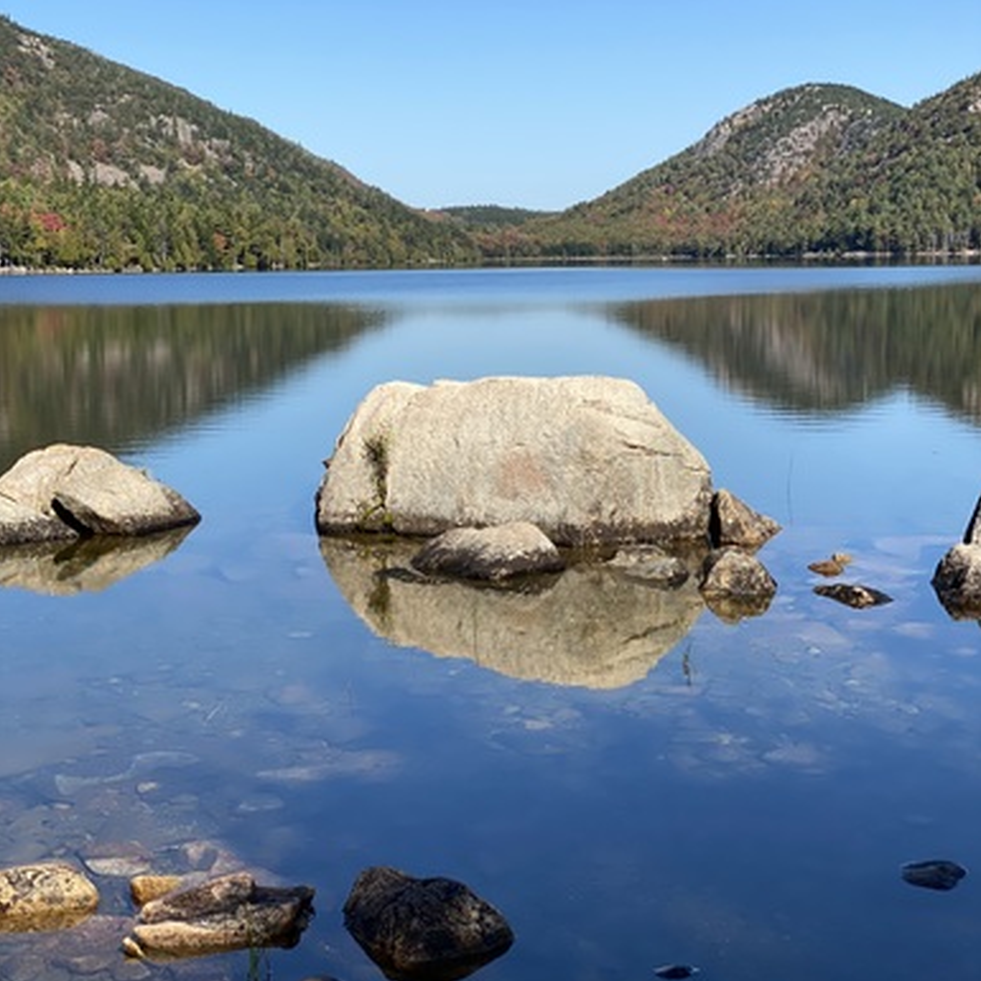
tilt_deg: -3.7
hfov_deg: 27.7
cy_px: 484
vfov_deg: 27.7
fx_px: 1988
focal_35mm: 62
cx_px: 492
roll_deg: +0.4
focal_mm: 6
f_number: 2
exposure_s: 1/1370
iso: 20
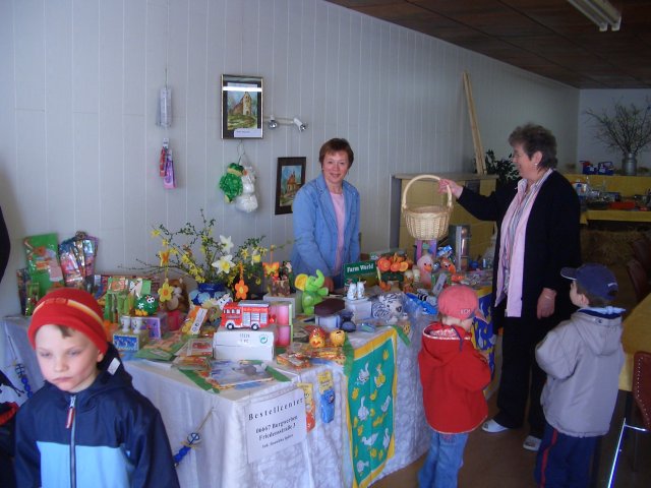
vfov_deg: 40.7
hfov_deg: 52.6
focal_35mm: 35
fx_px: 658
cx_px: 326
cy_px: 244
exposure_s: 1/60
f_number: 2.6
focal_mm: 5.8
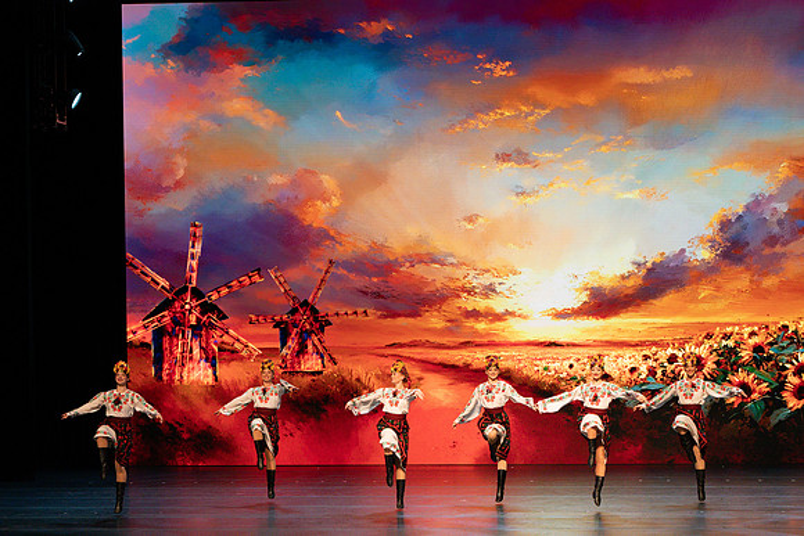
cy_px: 283
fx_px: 2898
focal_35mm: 130
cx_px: 408
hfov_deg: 15.8
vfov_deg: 10.6
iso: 4000
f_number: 5.6
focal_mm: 100
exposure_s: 1/400
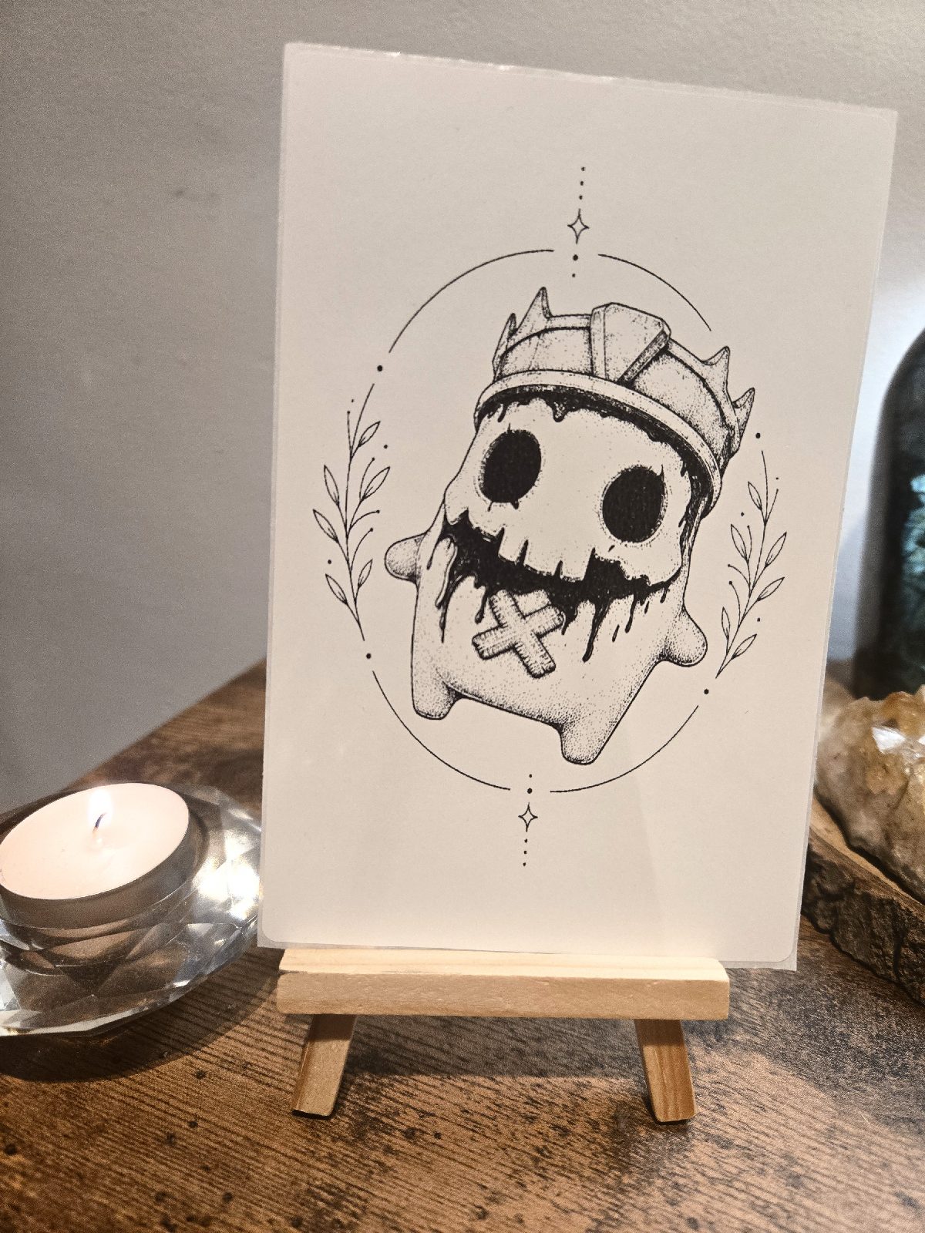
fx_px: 819
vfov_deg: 73.9
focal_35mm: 23
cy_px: 616
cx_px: 462
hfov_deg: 58.9
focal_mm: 5.4
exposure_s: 1/101
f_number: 1.8
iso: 250
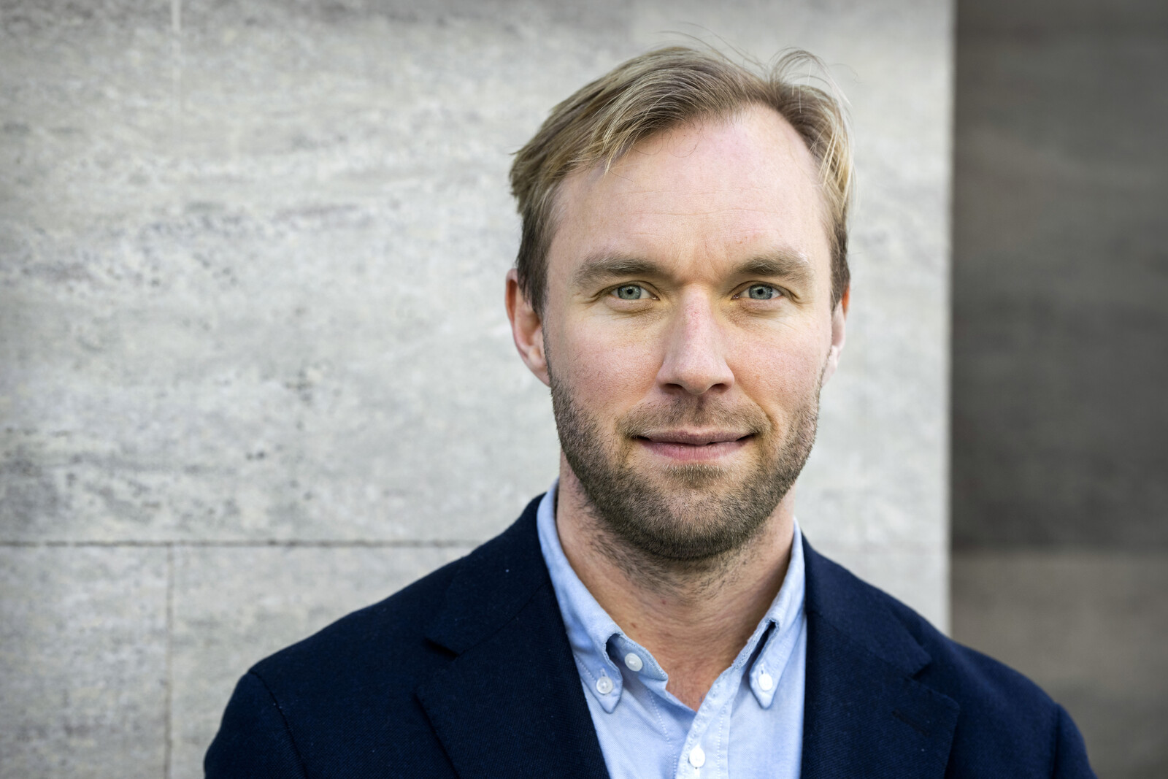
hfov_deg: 15.2
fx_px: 4380
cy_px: 390
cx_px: 584
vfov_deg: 10.2
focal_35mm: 135
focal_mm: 135
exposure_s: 1/320
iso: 400
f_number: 5
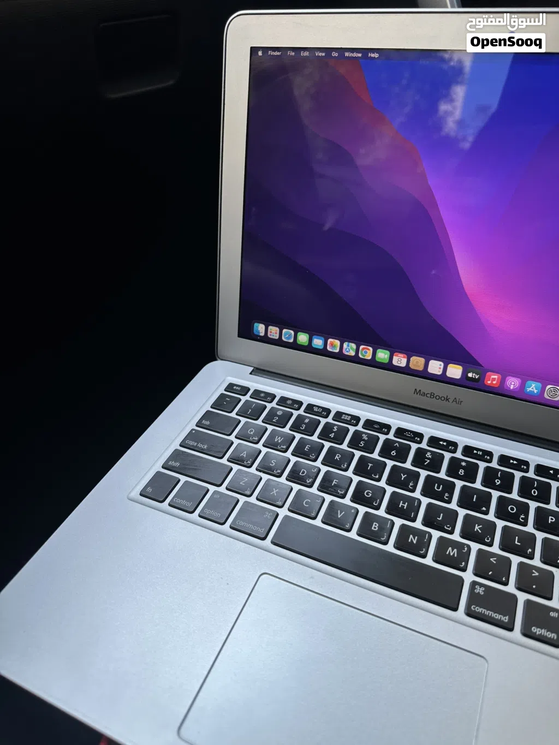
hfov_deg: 56.8
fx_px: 517
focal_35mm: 24
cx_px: 280
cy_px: 372
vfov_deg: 71.6
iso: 64
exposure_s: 1/135
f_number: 1.78
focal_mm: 6.86
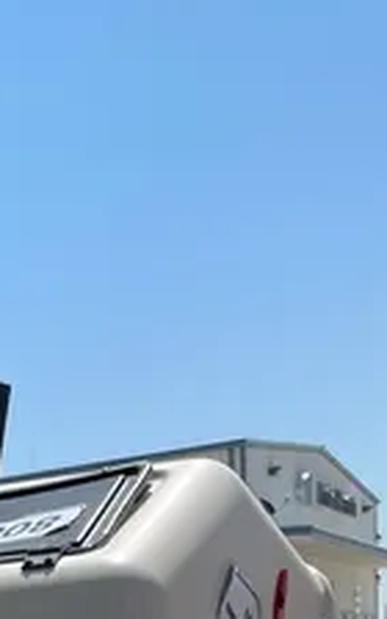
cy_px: 985
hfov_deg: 13.7
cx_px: -194
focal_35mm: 90
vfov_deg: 19.4
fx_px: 1519
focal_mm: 4.2
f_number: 1.6
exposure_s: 1/5814
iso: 50
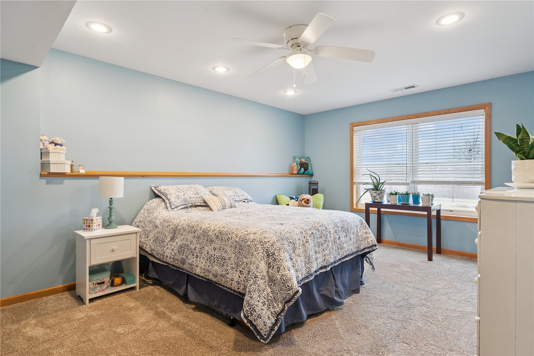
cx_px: 267
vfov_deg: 67.4
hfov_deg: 90.0
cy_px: 178
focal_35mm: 18
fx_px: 267
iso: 400
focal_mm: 18
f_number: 8
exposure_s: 1/13
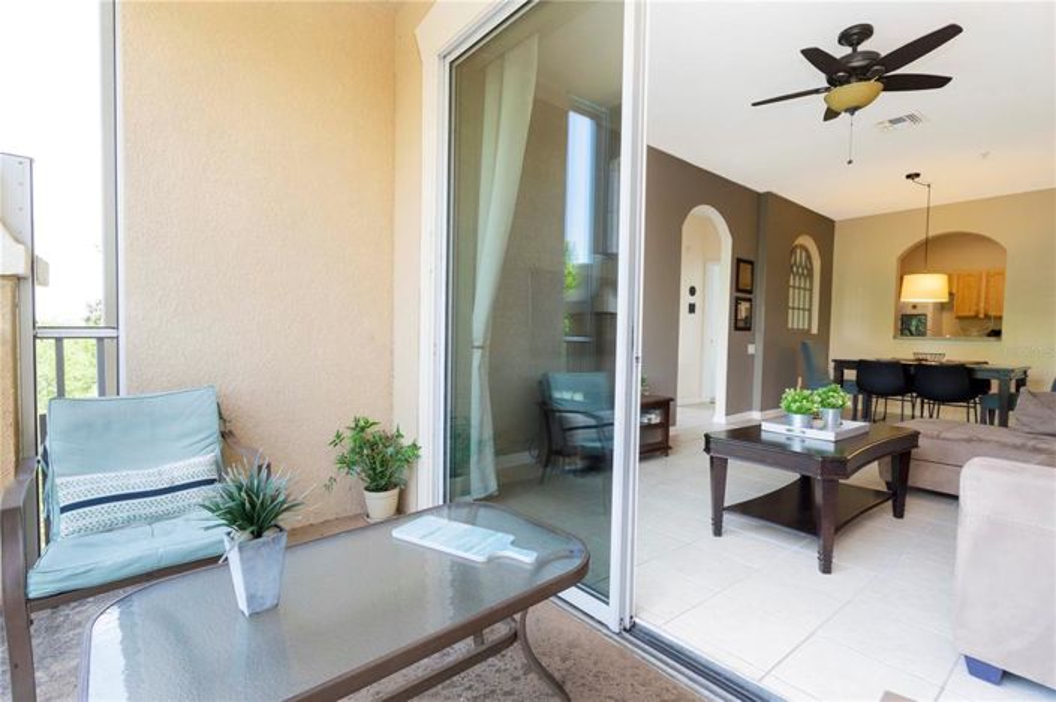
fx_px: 498
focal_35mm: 17
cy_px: 351
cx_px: 528
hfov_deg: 93.3
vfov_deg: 70.4
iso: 1000
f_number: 10
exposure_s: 1/15
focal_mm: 17
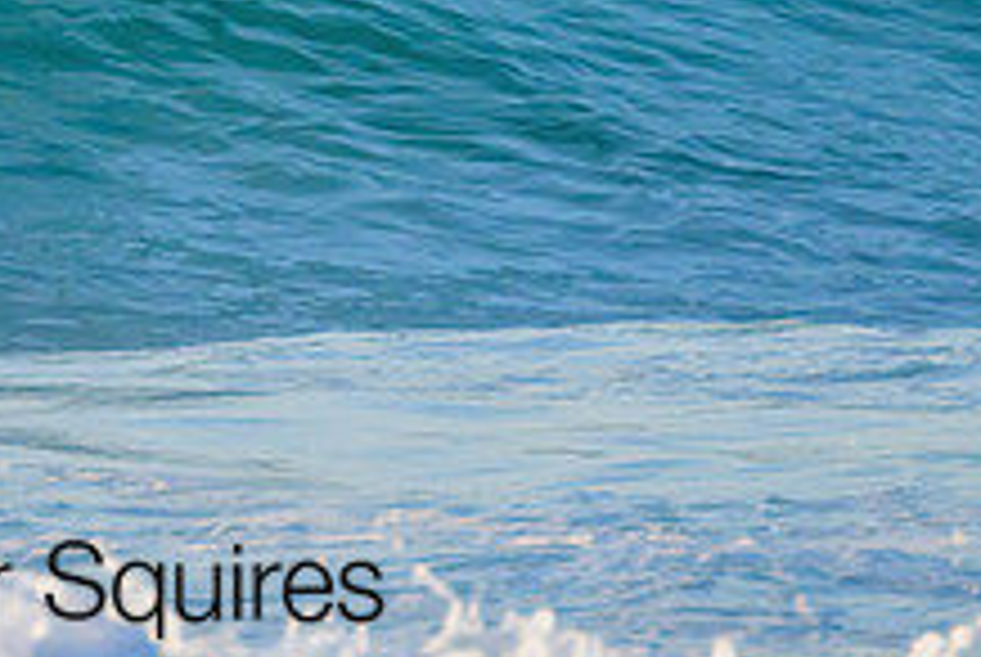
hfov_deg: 0.8
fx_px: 69089
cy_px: -312
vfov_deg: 0.5
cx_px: -1
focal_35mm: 2532
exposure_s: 1/1600
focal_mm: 800
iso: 2500
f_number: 11
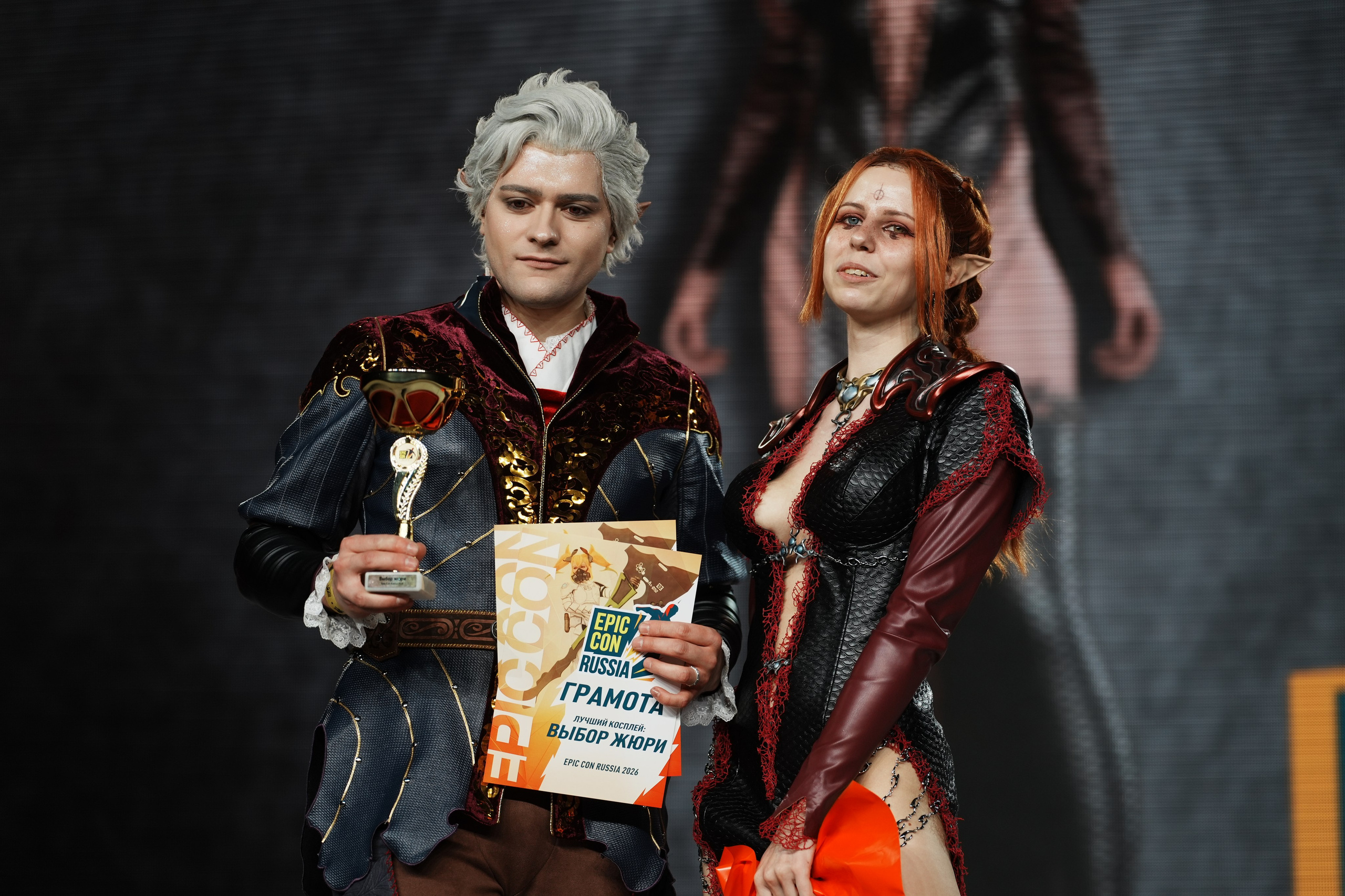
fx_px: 3549
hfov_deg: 21.5
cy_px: 448
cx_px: 672
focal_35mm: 95
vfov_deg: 14.4
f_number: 2.8
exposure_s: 1/1000
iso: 400
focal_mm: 95
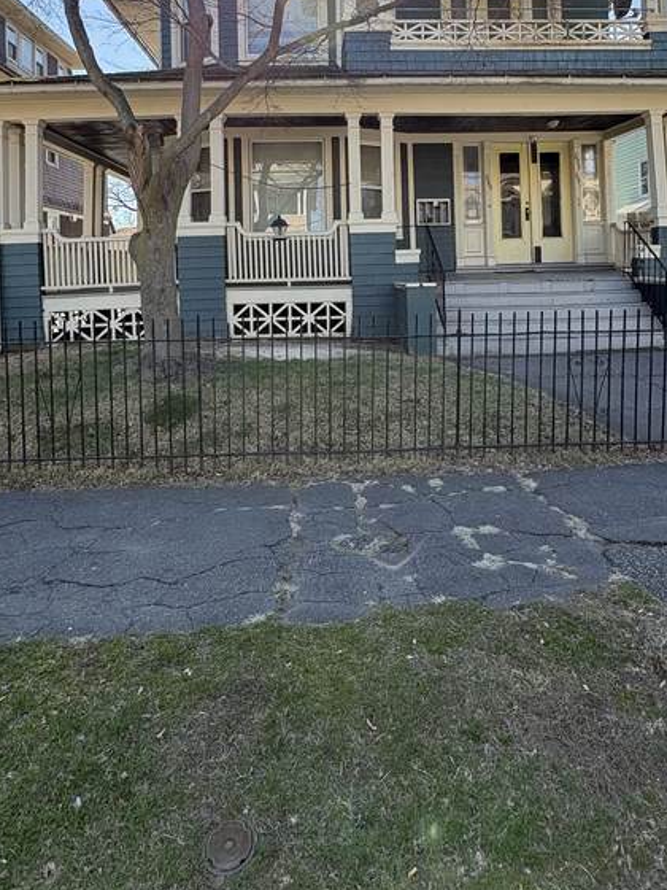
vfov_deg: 68.5
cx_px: 354
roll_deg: +0.6
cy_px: 261
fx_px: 617
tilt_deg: +2.7
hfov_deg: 56.8
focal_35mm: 24
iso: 64
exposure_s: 1/495
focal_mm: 2.22
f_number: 2.2
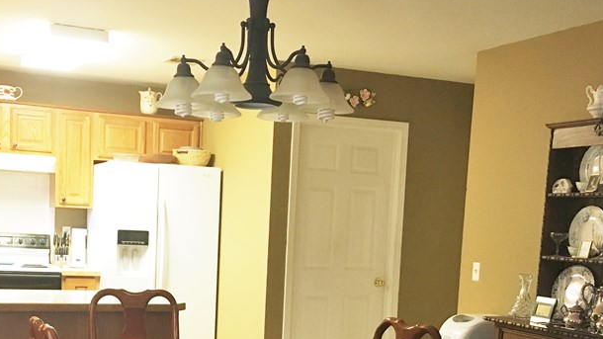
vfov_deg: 21.9
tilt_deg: -6.7
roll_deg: -2.3
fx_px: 847
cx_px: 257
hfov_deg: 39.1
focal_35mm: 53
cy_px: 334
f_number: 2.2
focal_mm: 4.15
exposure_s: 1/30
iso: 160
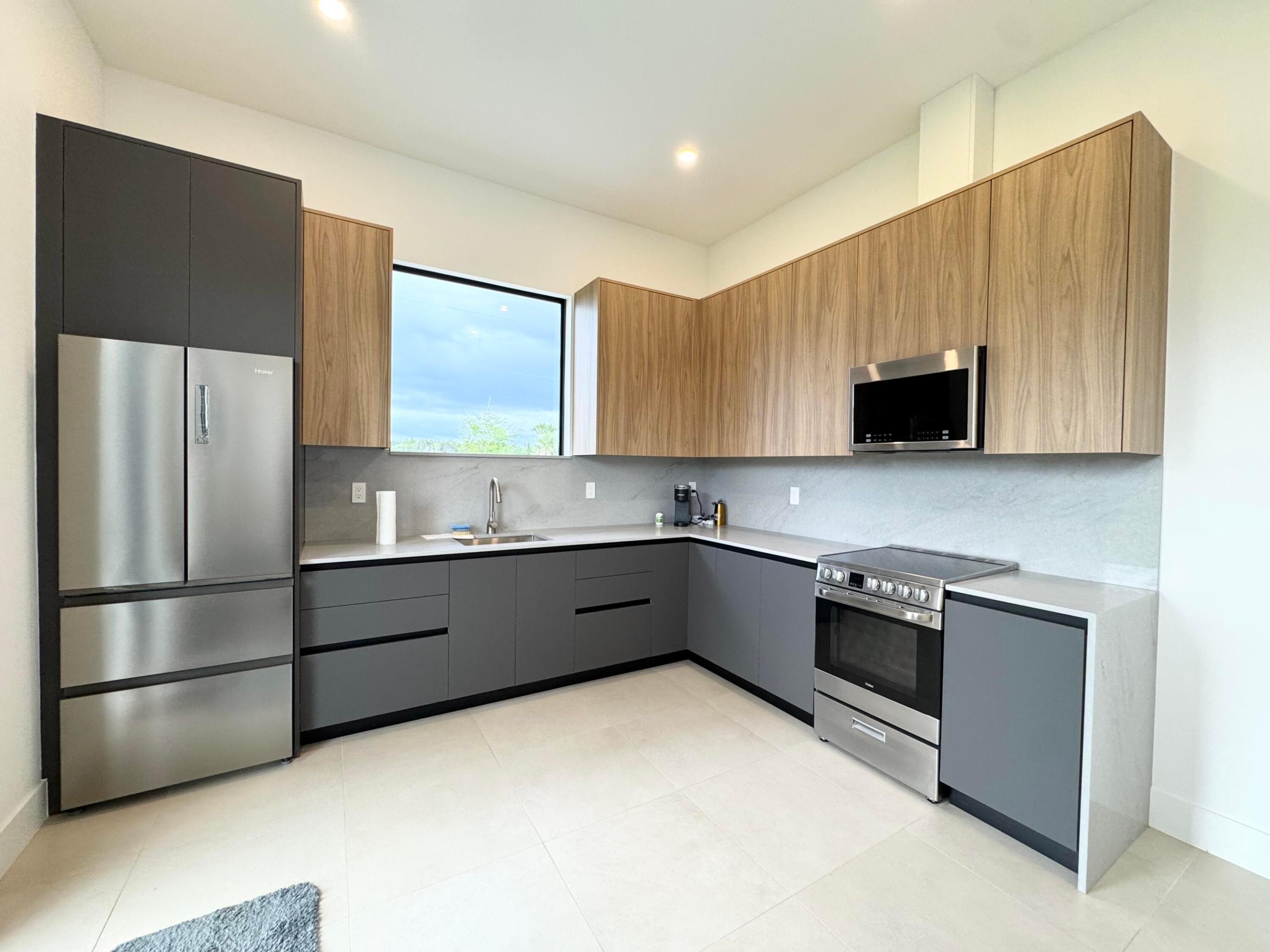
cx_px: 635
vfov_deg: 85.7
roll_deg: -1.1
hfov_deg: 102.1
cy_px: 476
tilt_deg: -1.4
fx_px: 514
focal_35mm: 14
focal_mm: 2.22
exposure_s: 1/120
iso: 200
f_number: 2.2
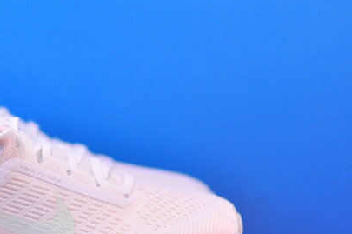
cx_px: 25
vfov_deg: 9.2
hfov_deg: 13.7
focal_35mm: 148
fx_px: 1445
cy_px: 115
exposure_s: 1/320
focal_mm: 50
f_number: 2
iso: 250
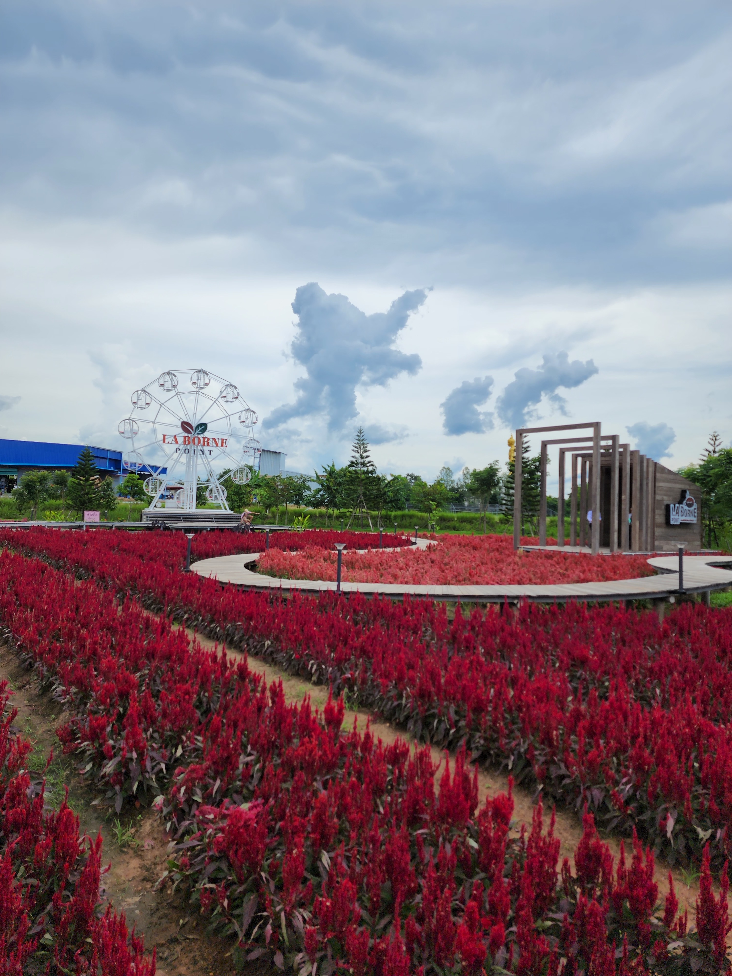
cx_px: 366
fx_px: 648
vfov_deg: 73.9
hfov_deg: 58.9
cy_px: 488
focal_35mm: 23
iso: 12
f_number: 1.8
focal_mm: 6.4
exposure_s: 1/1096
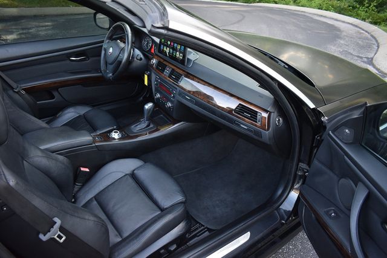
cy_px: 129
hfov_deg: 67.4
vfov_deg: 48.0
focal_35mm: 27
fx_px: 290
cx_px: 194
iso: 720
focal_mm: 18
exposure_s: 1/250
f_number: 3.5
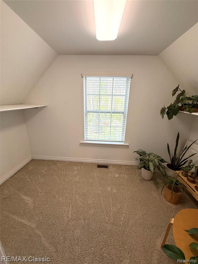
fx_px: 107
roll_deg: -2.6
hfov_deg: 85.7
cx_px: 99
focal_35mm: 14
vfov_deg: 102.1
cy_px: 132
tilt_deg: -15.7
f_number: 2.2
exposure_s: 1/120
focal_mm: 2.22
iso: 64
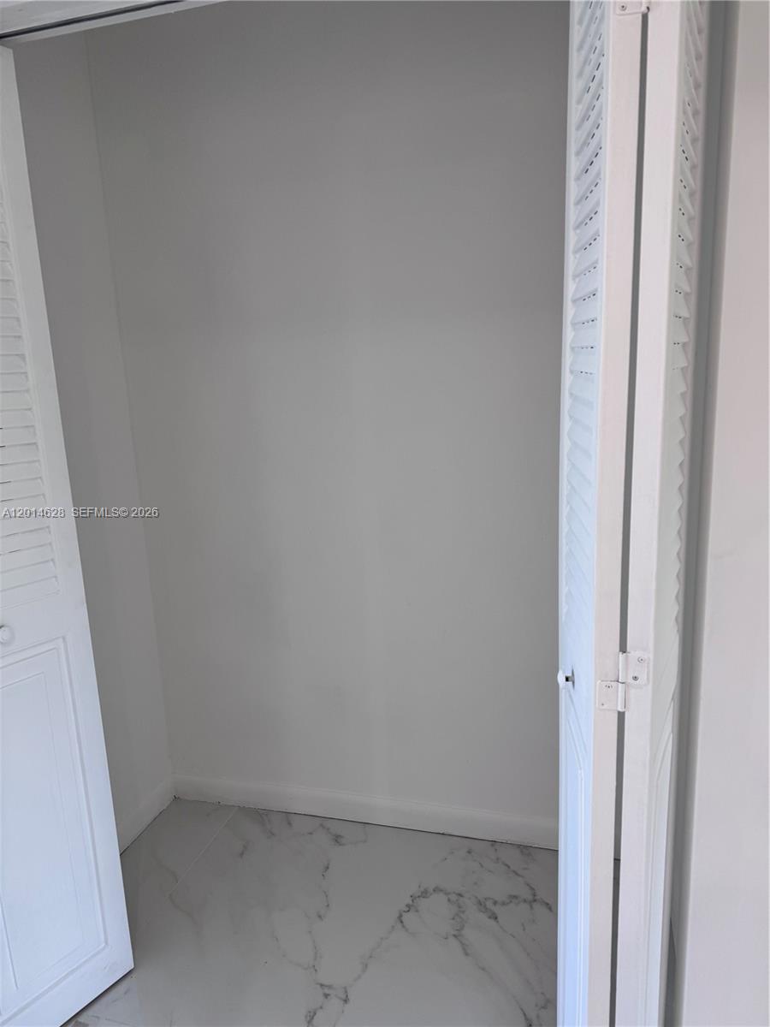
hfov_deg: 56.8
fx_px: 712
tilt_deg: -13.0
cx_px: 385
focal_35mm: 24
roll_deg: +2.9
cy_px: 514
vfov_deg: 71.6
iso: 100
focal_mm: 6.76
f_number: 1.78
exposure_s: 1/120
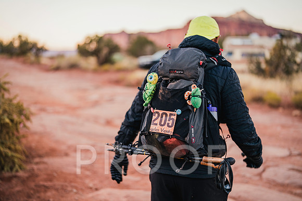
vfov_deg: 27.0
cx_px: 151
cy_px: 100
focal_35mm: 50
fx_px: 420
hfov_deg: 39.6
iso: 160
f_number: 1.4
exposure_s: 1/160
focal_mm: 50
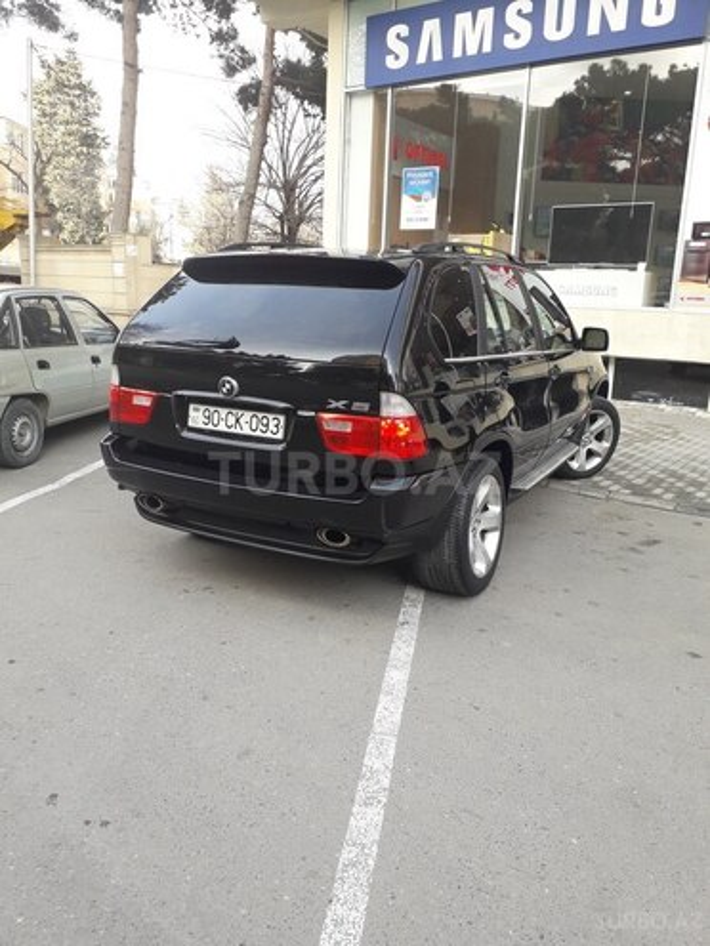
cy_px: 473
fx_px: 738
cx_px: 355
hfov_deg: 51.4
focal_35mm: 27
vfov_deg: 65.3
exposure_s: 1/198
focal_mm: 3.6
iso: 40
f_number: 1.9
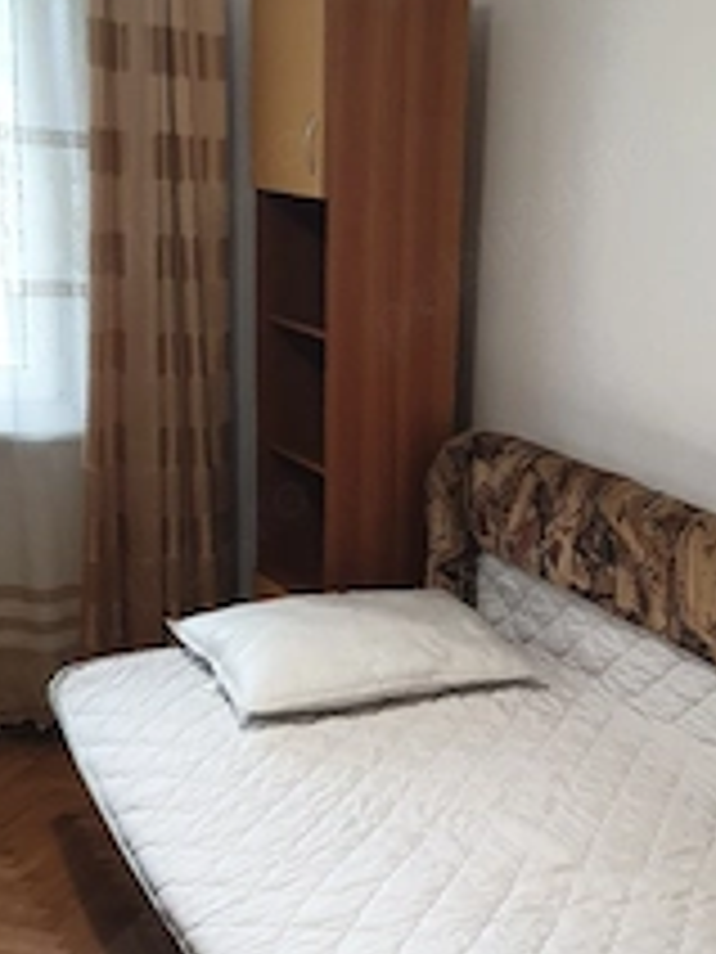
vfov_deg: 38.5
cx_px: 603
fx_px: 1351
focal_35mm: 49
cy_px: 639
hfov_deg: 28.8
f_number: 2.4
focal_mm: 4.3
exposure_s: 1/50
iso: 320
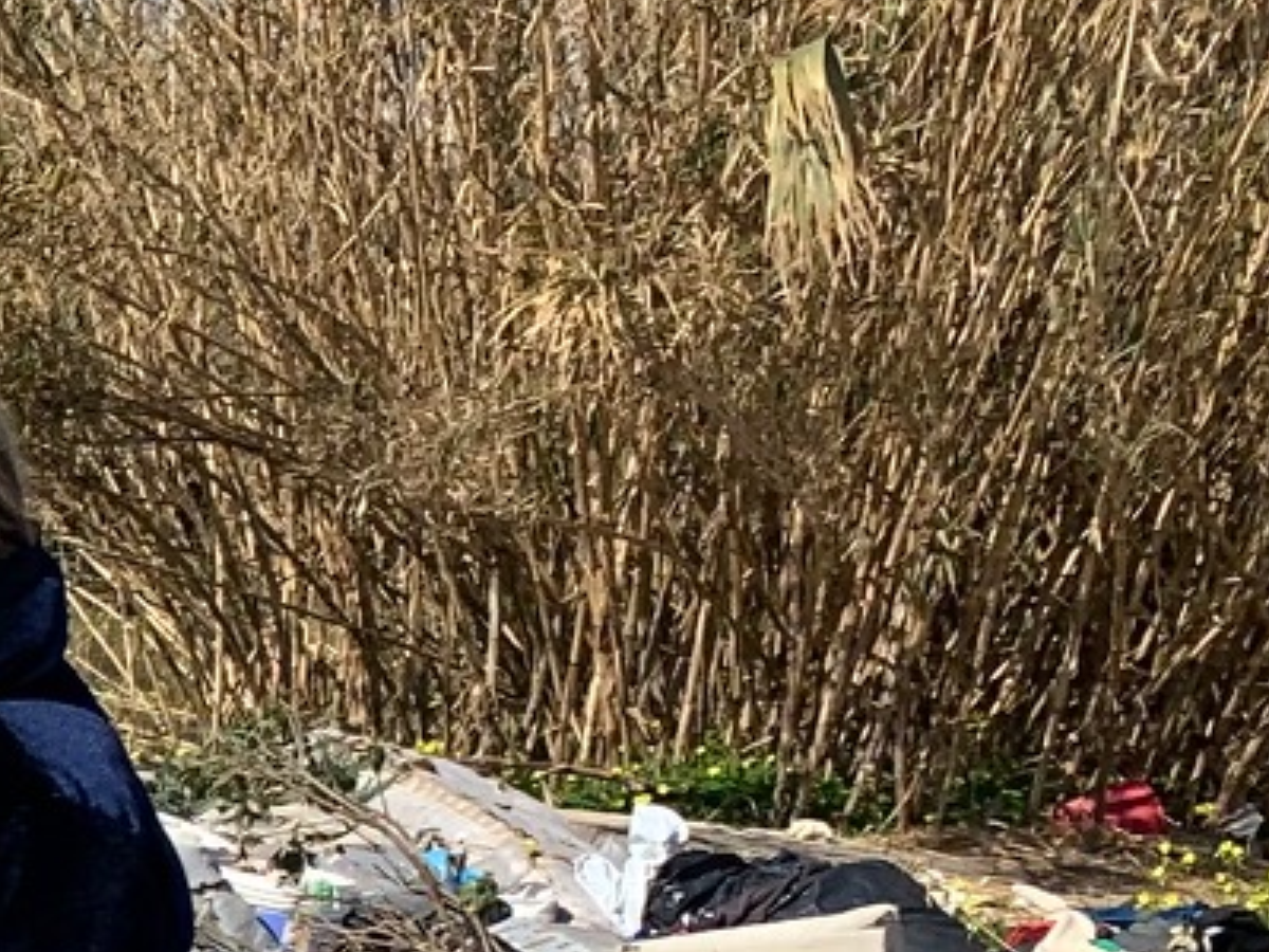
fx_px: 4802
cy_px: 1384
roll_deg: -10.4
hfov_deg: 11.9
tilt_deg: -15.8
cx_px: -1869
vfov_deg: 10.9
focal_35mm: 131
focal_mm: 4.25
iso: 25
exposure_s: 1/3185
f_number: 1.8
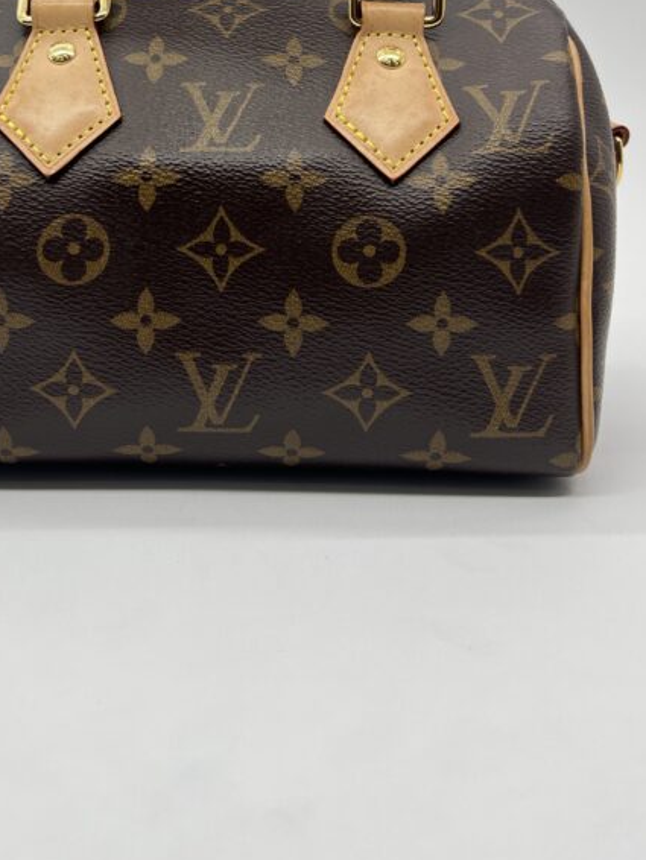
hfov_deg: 30.7
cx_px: 228
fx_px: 1169
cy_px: 176
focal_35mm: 47
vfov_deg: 38.9
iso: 32
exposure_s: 1/104
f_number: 1.5
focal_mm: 5.7
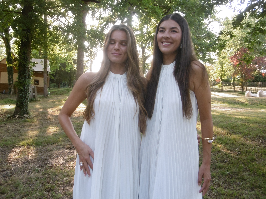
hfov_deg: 56.8
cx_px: 133
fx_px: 246
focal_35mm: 32
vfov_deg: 44.2
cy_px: 100
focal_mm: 5.8
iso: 100
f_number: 3.5
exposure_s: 1/60
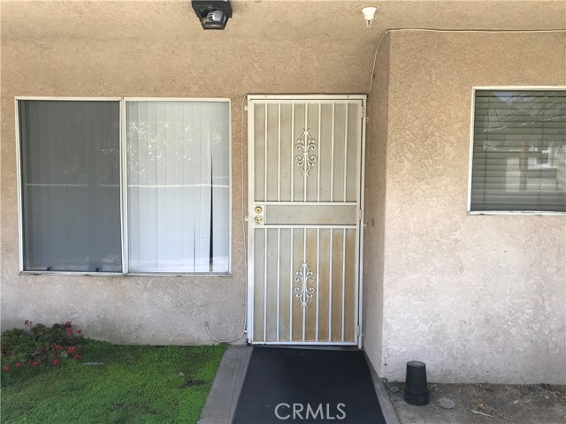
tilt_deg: -3.8
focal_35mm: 28
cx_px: 283
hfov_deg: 63.4
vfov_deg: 49.7
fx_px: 458
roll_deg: +0.3
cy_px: 212
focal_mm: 3.99
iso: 20
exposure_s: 1/441
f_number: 1.8
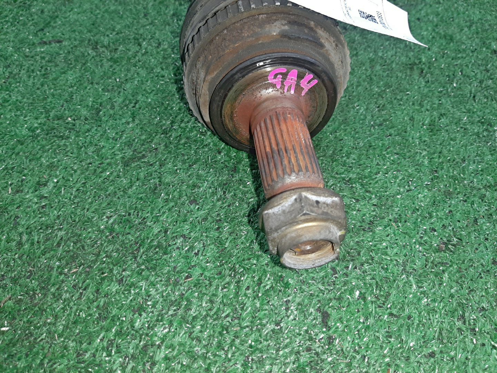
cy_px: 186
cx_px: 248
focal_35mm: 26
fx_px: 373
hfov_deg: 67.3
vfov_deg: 53.1
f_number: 1.7
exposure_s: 1/50
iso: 180
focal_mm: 3.93
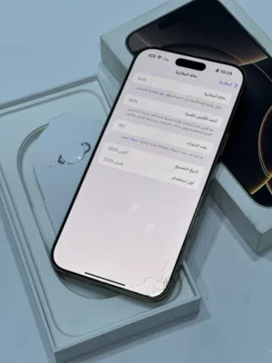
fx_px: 807
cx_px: 136
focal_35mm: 77
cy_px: 182
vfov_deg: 25.3
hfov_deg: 19.1
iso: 64
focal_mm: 9
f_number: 2.8
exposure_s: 1/121
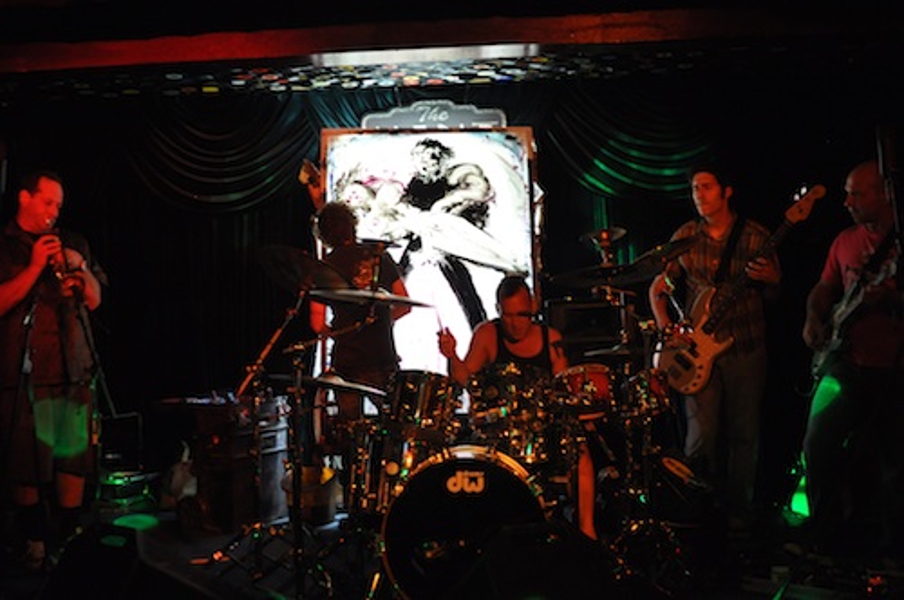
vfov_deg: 31.8
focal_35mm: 42
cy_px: 300
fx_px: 1053
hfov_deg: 46.5
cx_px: 452
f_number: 2.8
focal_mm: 28
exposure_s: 1/30
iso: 1250
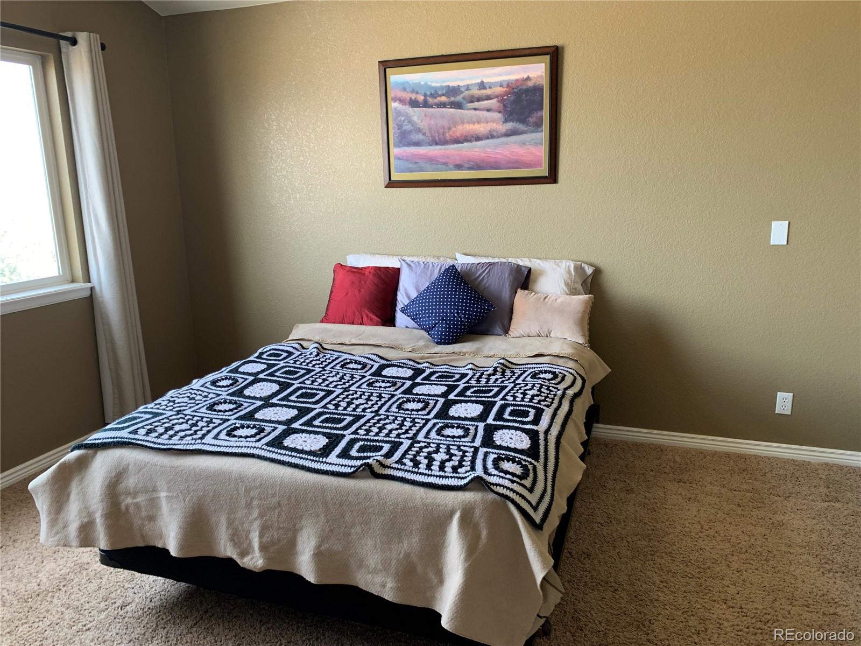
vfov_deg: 53.1
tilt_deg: -15.4
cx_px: 430
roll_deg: +1.5
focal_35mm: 26
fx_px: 647
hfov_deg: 67.3
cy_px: 323
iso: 100
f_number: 1.8
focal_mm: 4.25
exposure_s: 1/96
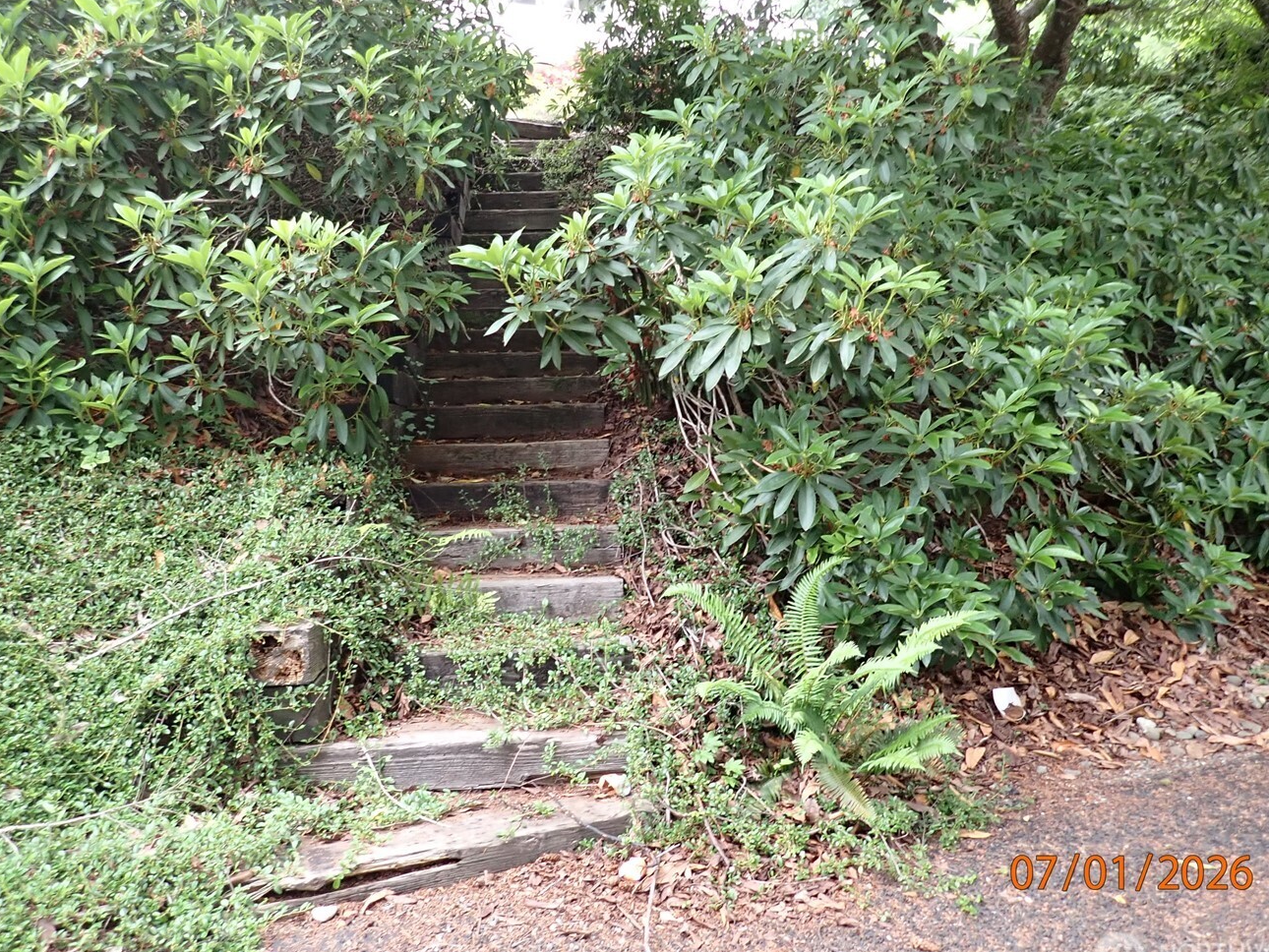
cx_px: 561
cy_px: 408
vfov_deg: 45.3
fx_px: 1137
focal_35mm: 31
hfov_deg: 58.2
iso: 250
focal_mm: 4.5
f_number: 2
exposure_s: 1/30
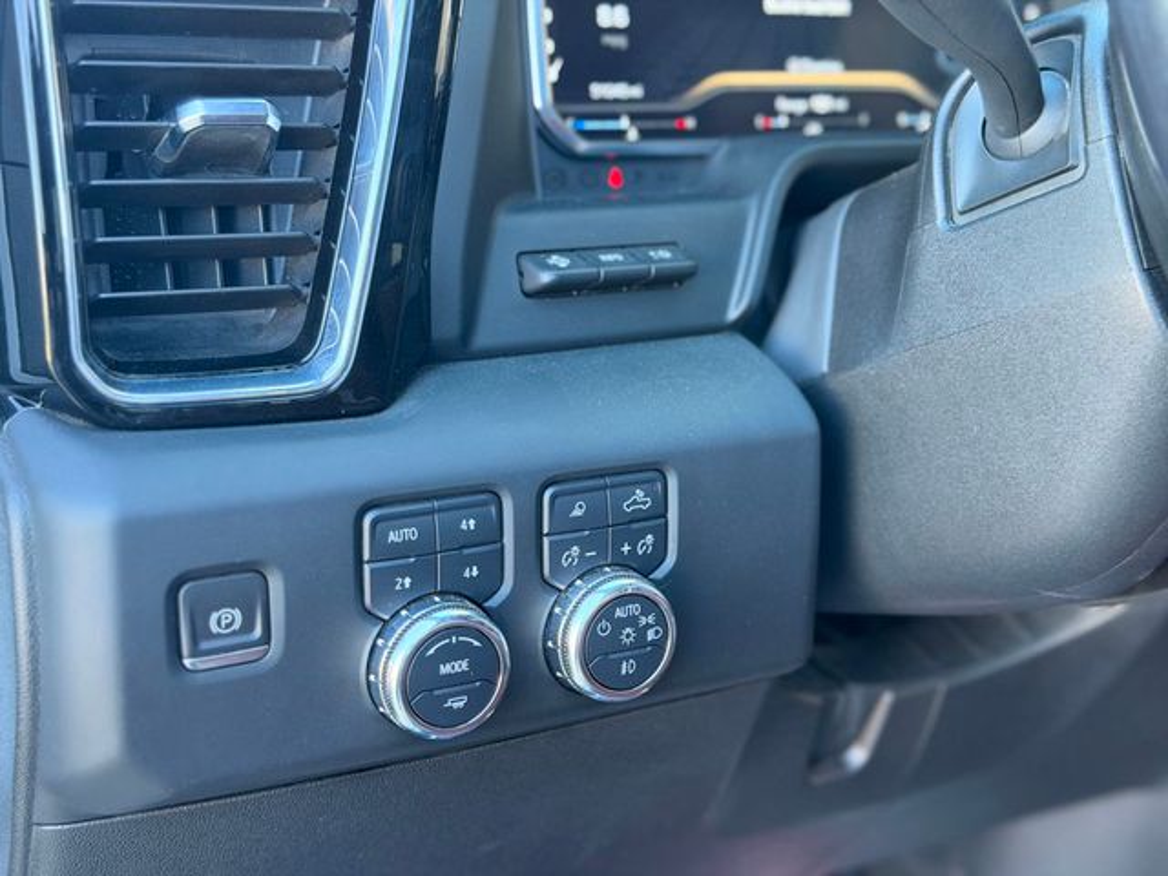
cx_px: 584
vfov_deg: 30.3
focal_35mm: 48
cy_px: 438
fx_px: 1620
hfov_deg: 39.7
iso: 250
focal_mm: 6.76
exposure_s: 1/60
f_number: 1.78
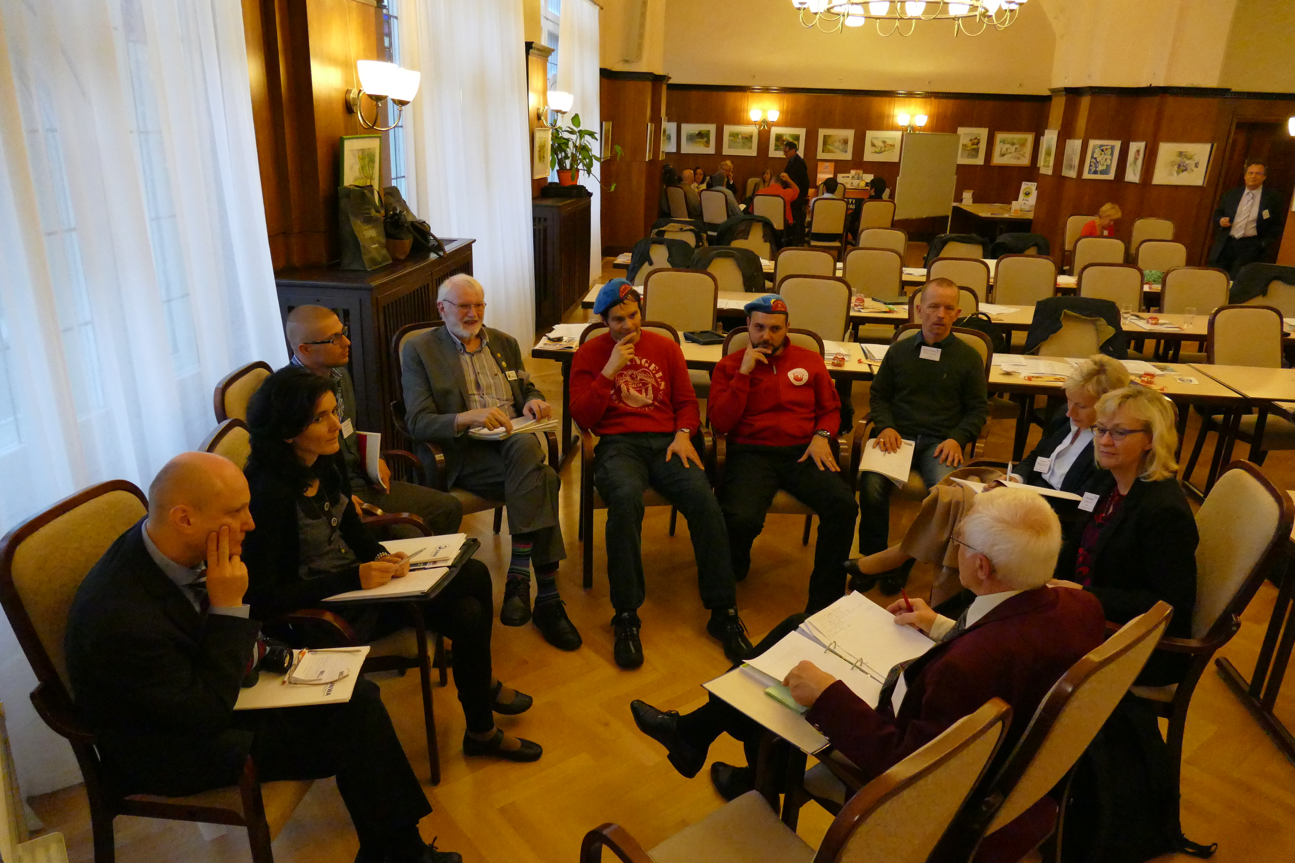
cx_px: 648
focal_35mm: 25
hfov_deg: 71.5
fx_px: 899
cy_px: 432
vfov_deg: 51.3
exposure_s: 1/125
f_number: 2.8
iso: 3200
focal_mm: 9.12
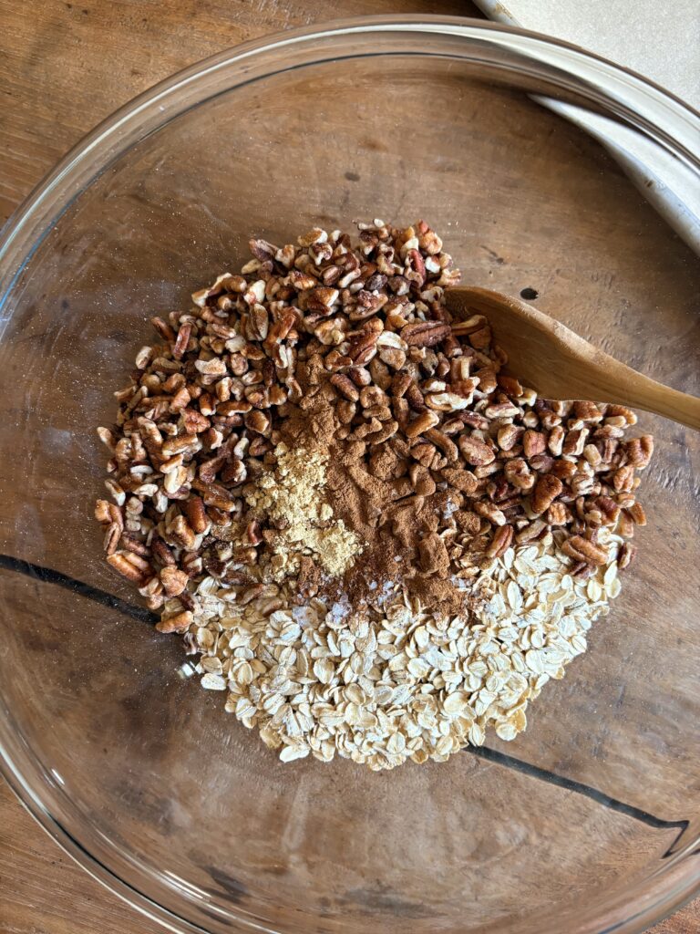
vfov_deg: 67.3
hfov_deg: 53.1
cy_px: 467
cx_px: 350
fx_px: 701
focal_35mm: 26
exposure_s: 1/60
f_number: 1.6
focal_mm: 5.96
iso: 200
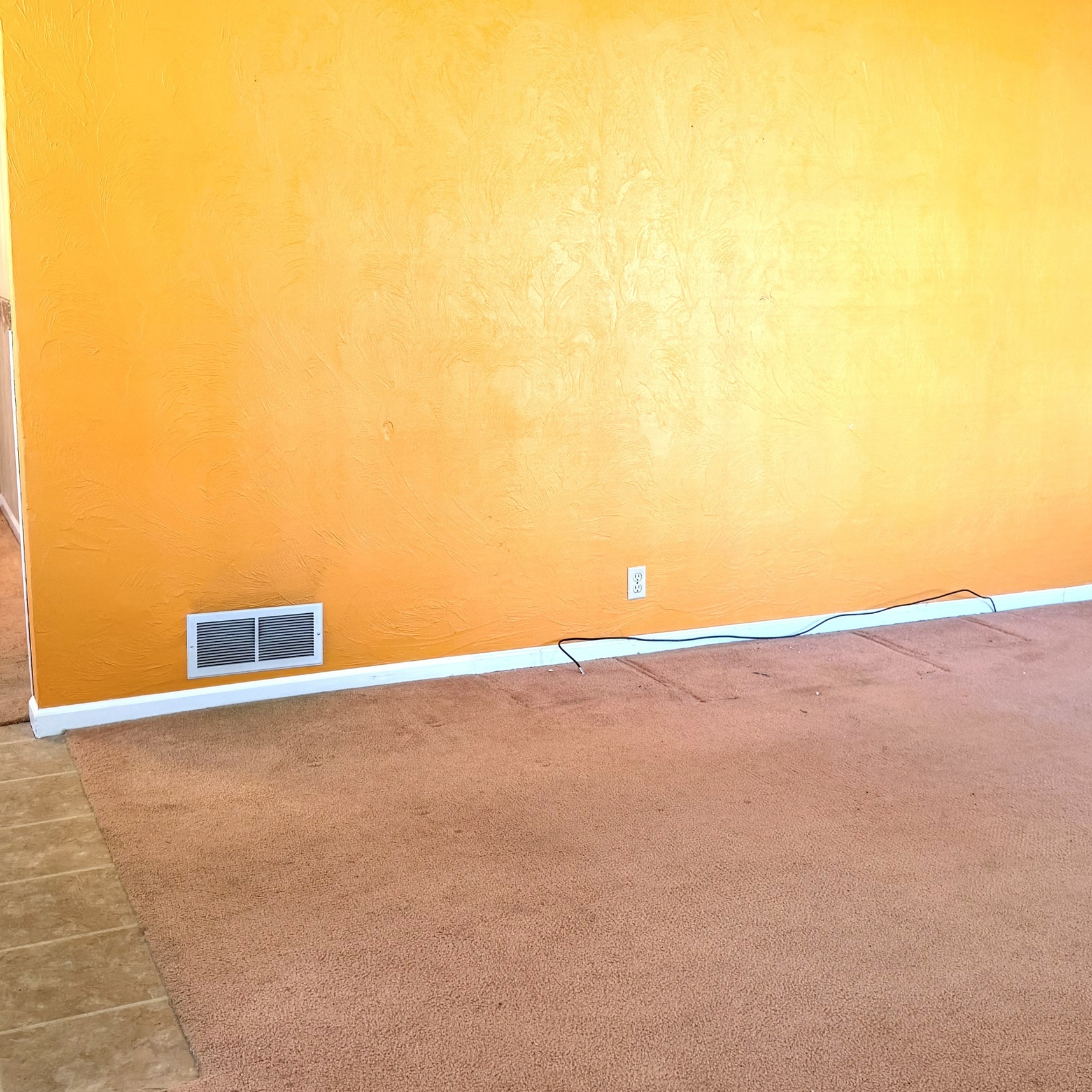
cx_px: 603
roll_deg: -0.6
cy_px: 511
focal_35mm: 38
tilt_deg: -10.2
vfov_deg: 43.8
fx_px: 1356
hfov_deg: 43.8
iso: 200
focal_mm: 6.76
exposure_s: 1/60
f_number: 1.78
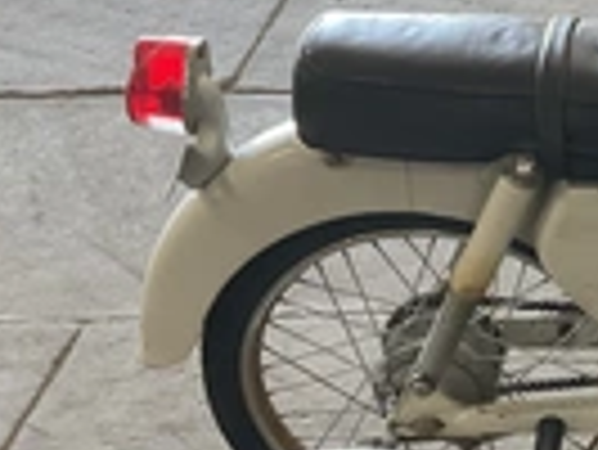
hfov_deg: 19.8
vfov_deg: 17.0
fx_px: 1504
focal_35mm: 87
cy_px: 248
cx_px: 868
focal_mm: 3
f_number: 1.8
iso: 100
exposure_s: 1/60
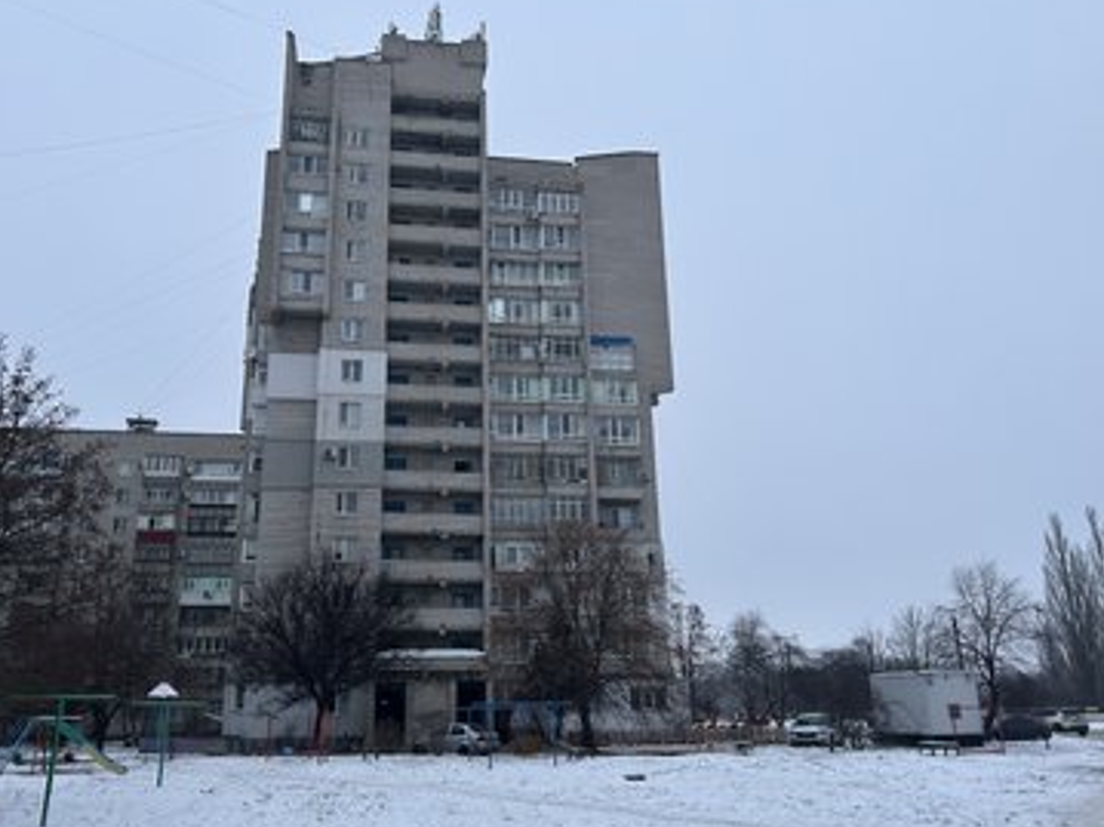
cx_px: 514
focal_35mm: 29
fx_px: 925
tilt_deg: +16.7
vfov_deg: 48.2
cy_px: 421
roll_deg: +0.7
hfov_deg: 61.6
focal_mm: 5.7
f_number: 1.5
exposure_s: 1/60
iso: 200
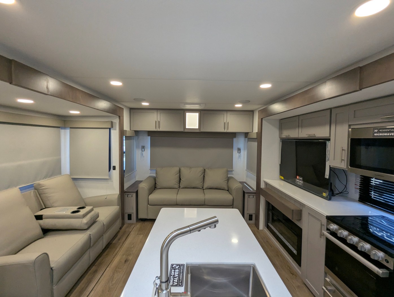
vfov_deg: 78.2
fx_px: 182
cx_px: 197
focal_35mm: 16
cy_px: 148
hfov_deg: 94.4
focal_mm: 2.35
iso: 142
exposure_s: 1/130
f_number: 2.2
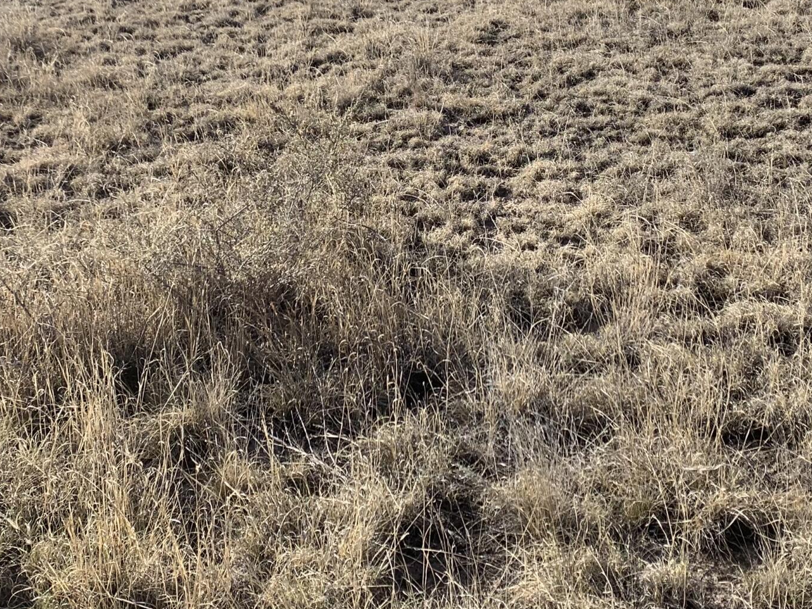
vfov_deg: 25.3
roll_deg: +0.8
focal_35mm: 57
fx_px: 1337
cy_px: 129
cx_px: 446
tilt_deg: -15.1
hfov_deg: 33.8
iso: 25
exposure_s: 1/2421
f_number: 1.8
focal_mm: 4.25
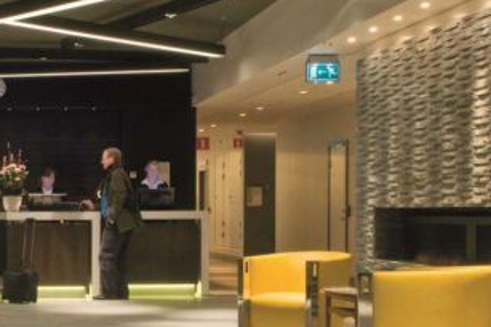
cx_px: -21
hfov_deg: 22.5
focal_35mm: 86
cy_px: 213
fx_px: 1175
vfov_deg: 15.8
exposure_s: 1/1.25
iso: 500
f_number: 18
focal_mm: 23
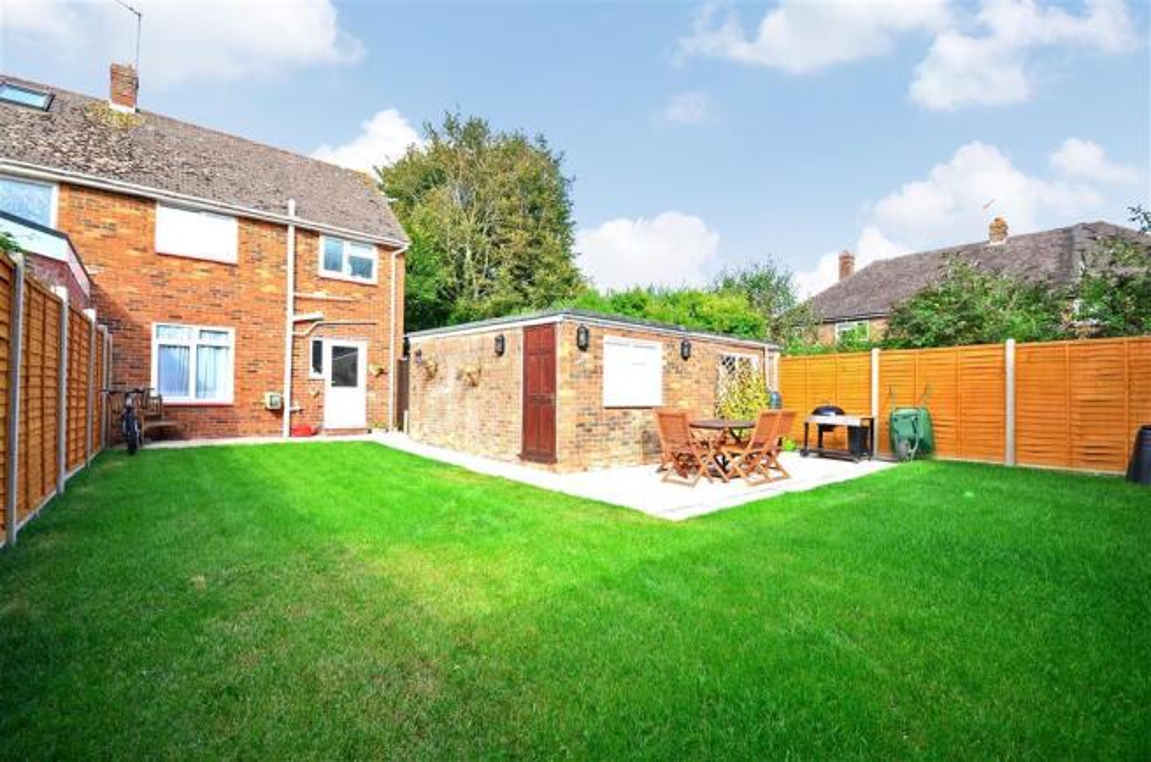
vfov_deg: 77.0
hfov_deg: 100.5
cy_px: 381
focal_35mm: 15
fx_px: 478
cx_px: 576
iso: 200
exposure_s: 1/30
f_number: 11
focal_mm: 10
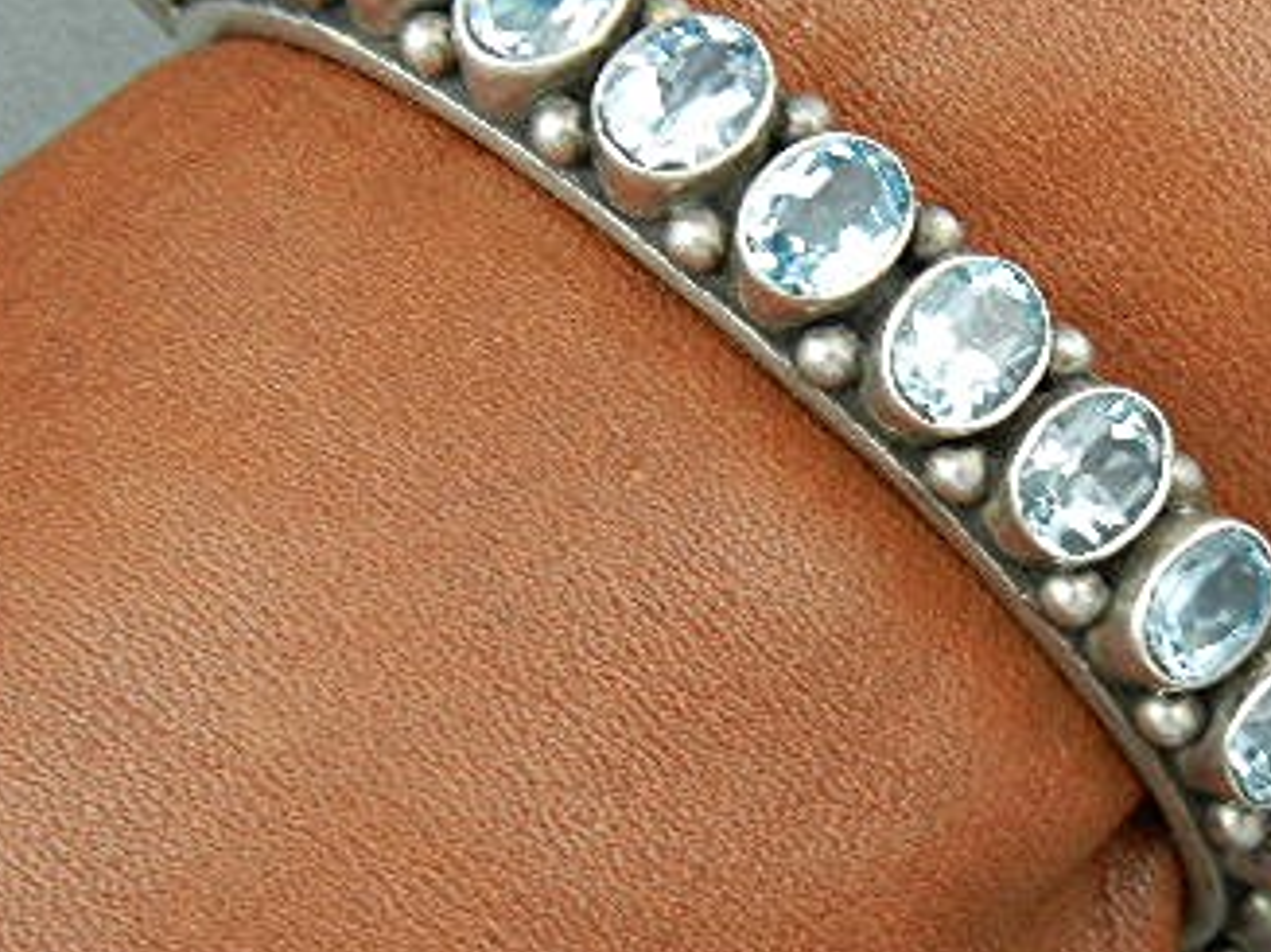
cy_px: 517
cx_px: 875
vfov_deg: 11.1
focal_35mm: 133
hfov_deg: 14.8
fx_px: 4882
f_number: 4.1
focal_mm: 12.2
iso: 200
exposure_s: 1/5.5
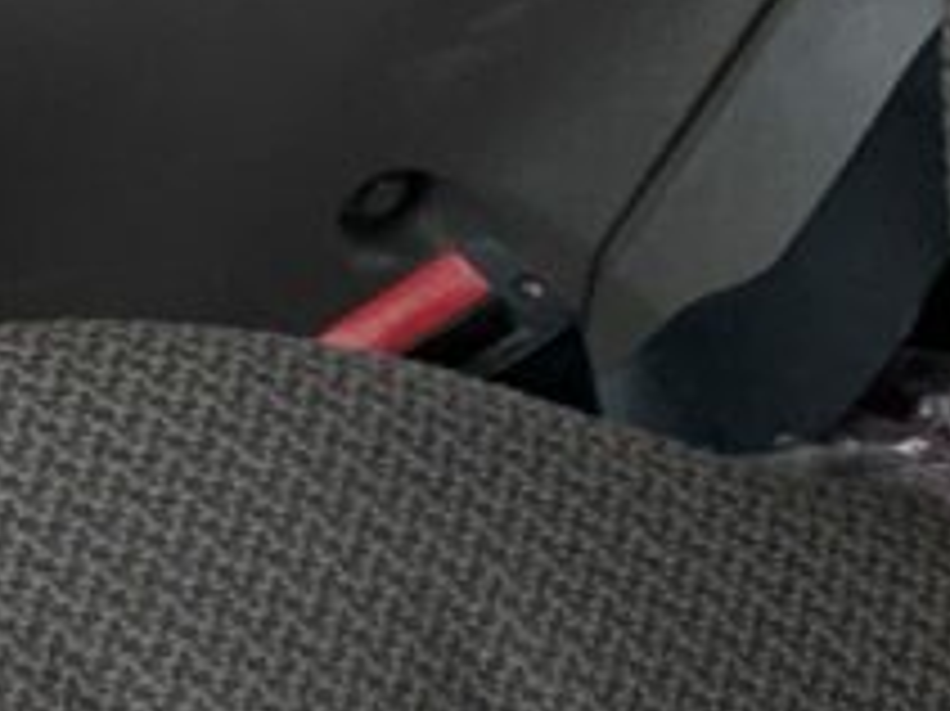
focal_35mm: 141
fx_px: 3867
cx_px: -1099
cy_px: -963
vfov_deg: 9.4
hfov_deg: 12.1
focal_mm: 3
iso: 16
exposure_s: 1/241
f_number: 1.8
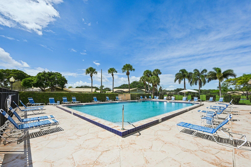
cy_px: 84
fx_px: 98
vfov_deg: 81.1
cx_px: 126
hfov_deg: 104.3
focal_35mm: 14
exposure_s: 1/5000
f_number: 8
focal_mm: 14
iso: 800
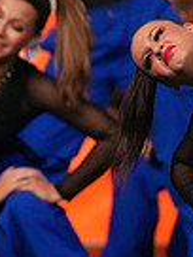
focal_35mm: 1233
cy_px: 177
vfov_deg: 1.6
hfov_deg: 1.2
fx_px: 9166
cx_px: -310
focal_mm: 300
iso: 16000
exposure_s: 1/1250
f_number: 3.5
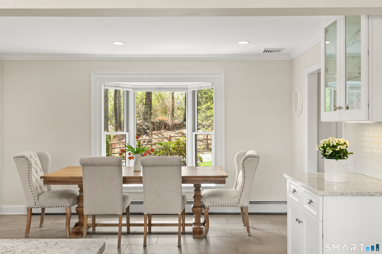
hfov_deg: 53.2
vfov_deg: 36.8
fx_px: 382
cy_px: 127
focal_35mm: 36
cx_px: 191
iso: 250
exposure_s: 1/3
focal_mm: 24
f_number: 11
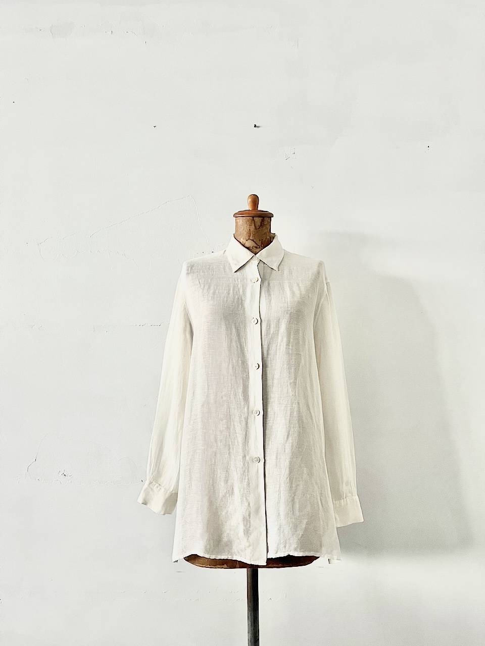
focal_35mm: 26
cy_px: 323
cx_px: 242
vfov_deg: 67.3
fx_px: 486
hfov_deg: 53.1
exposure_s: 1/60
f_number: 1.6
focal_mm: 5.1
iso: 200
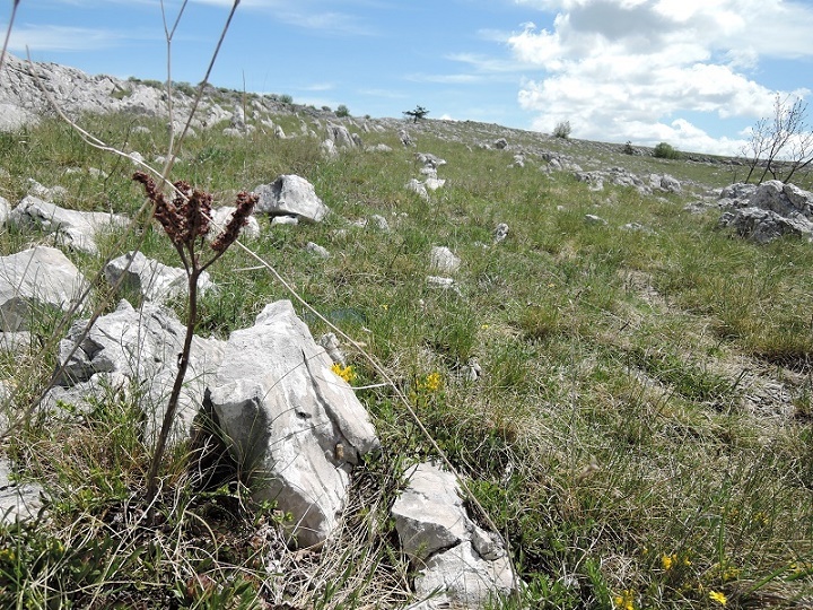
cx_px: 406
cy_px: 305
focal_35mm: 24
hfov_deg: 71.6
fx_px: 564
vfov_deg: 56.8
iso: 80
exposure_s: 1/200
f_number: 2.8
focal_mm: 5.1
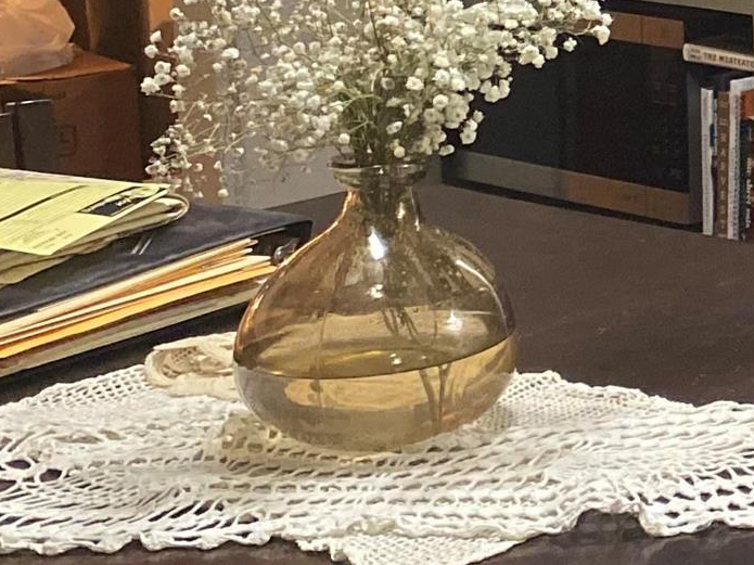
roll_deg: -1.5
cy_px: -92
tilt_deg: -7.1
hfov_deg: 14.3
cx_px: 1515
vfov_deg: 12.6
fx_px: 2504
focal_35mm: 115
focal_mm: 4.25
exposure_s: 1/40
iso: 500
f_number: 1.8
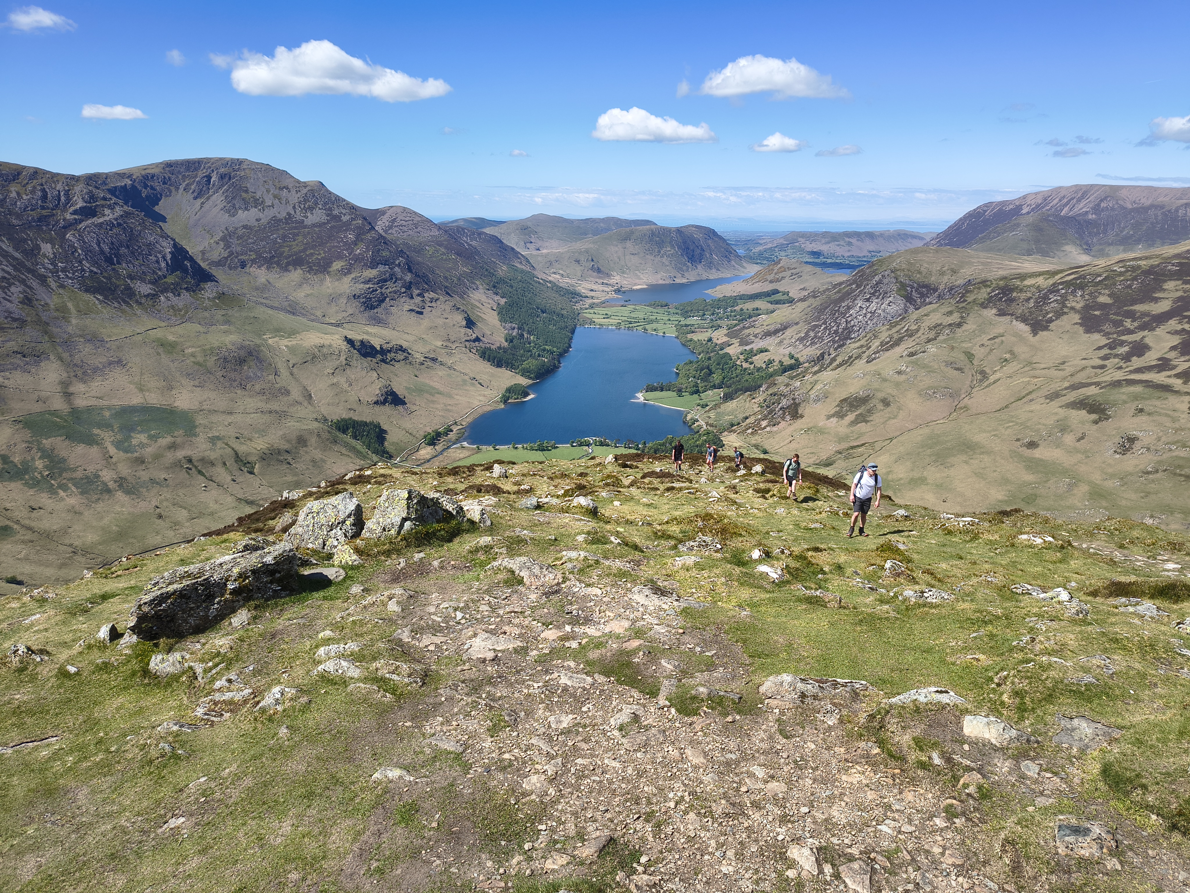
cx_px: 595
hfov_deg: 71.6
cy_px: 446
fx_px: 825
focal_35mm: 24
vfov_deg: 56.8
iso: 101
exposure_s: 1/1680
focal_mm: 5.56
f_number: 1.8
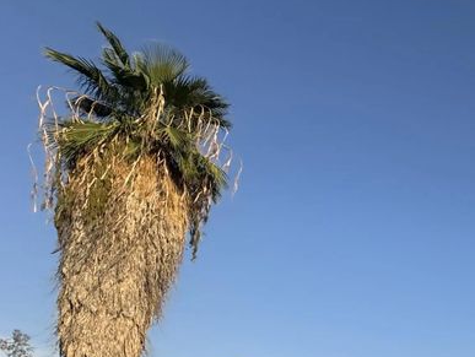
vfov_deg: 32.2
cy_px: 428
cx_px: 549
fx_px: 508
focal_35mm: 37
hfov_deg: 38.9
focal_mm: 2.22
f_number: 2.2
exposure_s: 1/1567
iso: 50
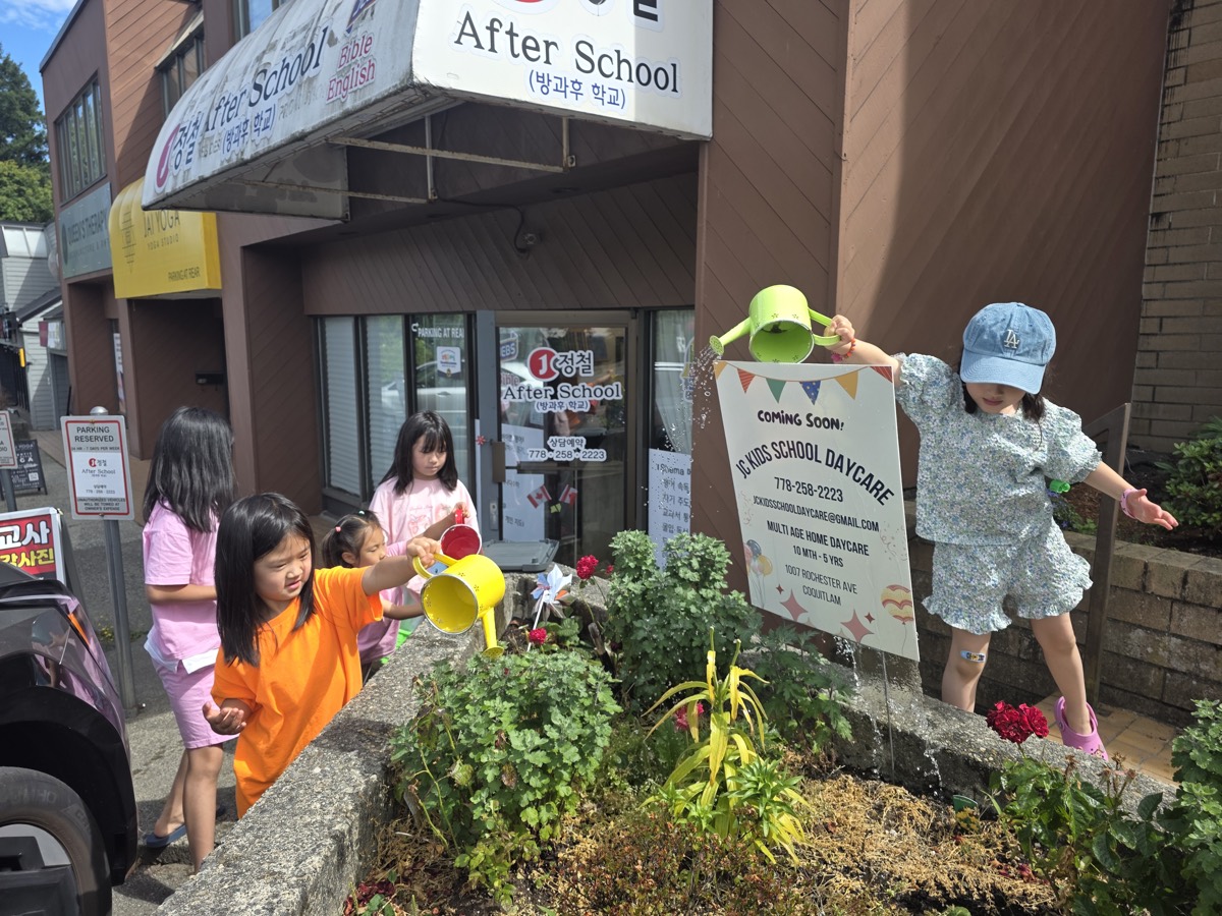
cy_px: 458
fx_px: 812
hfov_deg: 73.9
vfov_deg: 58.9
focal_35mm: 23
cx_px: 611
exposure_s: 1/2565
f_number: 1.7
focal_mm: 6.3
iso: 80
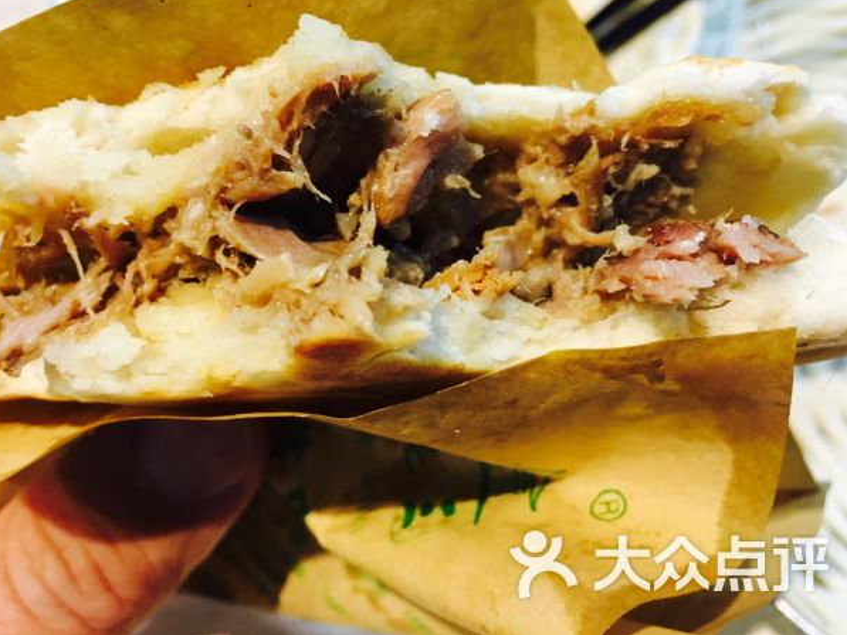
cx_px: 369
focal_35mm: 34
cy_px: 266
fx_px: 832
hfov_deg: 53.8
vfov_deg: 41.7
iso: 125
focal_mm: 4.15
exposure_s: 1/33
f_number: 2.2
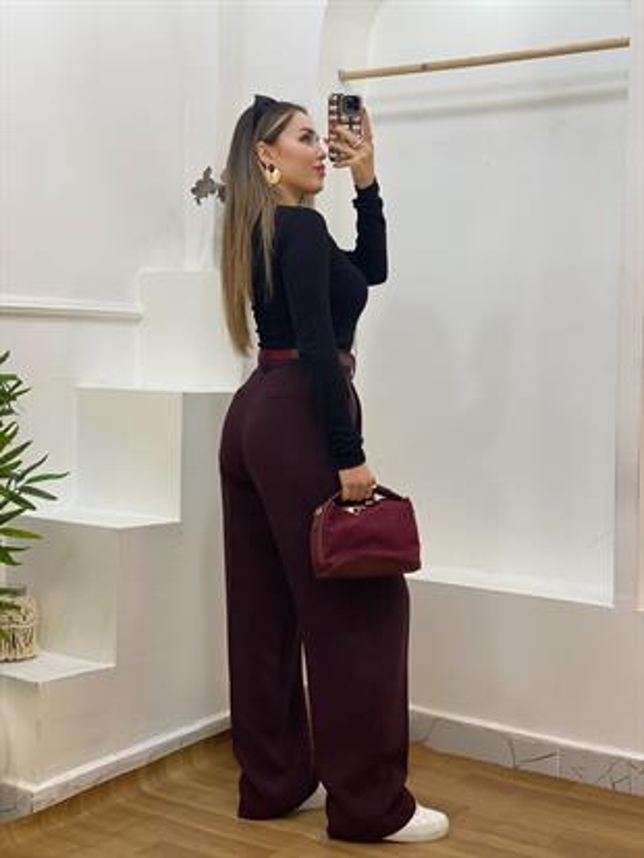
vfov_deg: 36.8
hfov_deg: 28.0
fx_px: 1289
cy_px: 429
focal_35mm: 52
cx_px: 322
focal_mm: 6
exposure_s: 1/100
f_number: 2
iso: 80
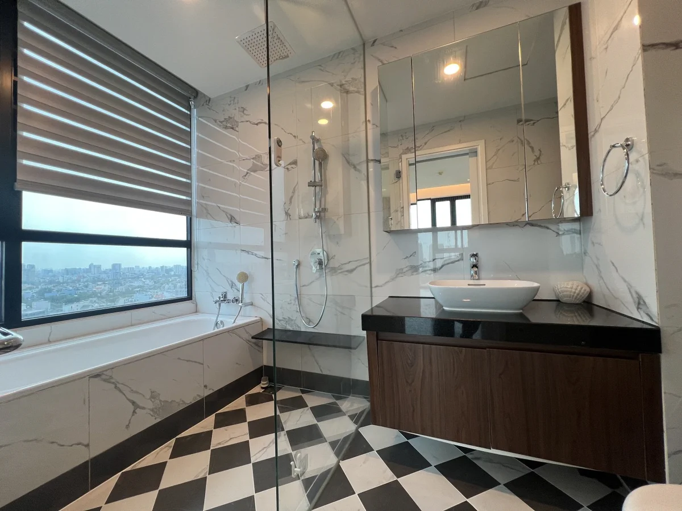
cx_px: 341
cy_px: 256
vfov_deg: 89.9
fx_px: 256
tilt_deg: +2.3
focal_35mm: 13
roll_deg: +2.0
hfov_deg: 106.2
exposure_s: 1/100
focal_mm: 1.57
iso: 80
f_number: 1.8
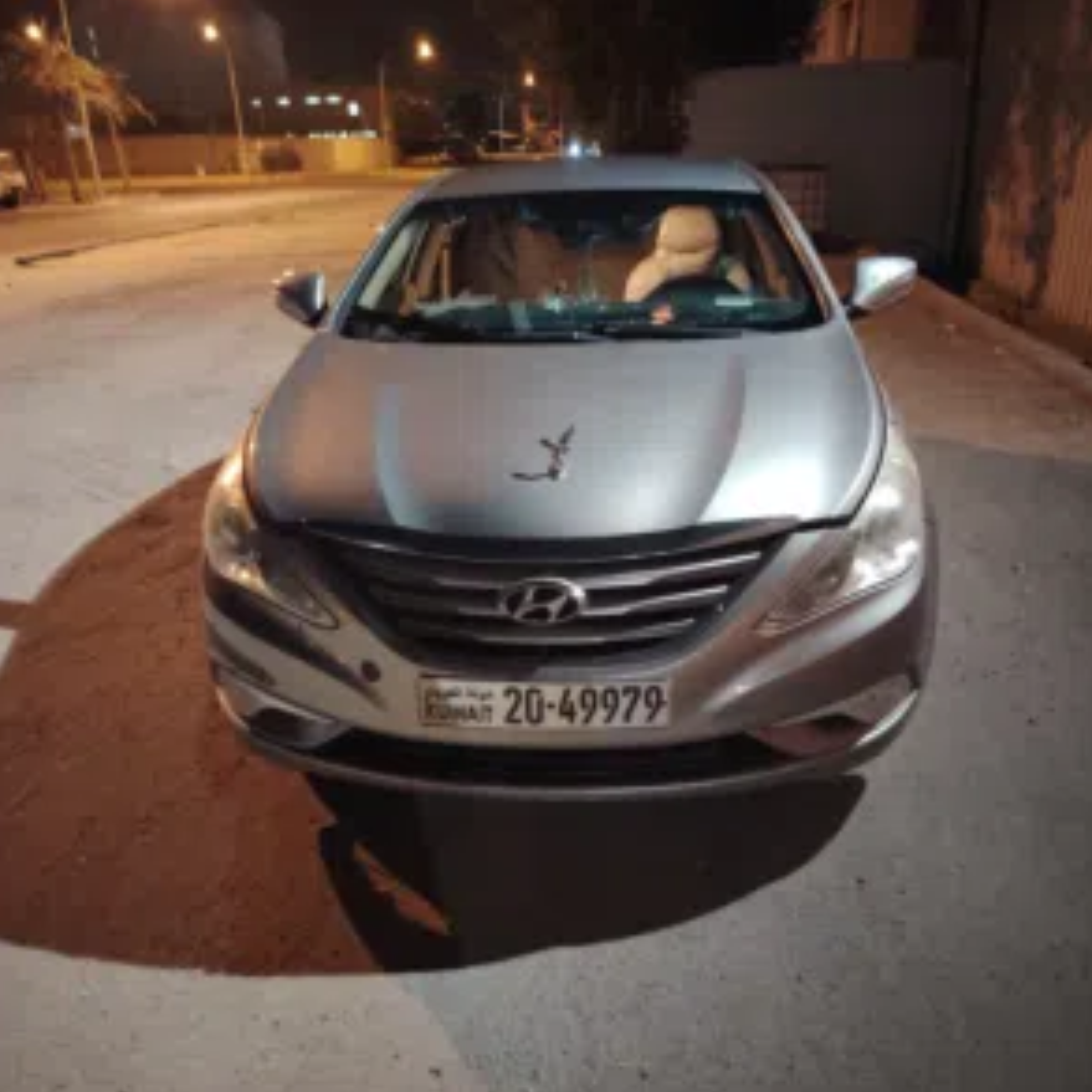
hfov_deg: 55.6
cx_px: 540
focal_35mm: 29
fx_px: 1035
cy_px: 622
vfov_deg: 55.4
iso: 8704
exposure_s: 1/8.33
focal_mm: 5.25
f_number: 1.75
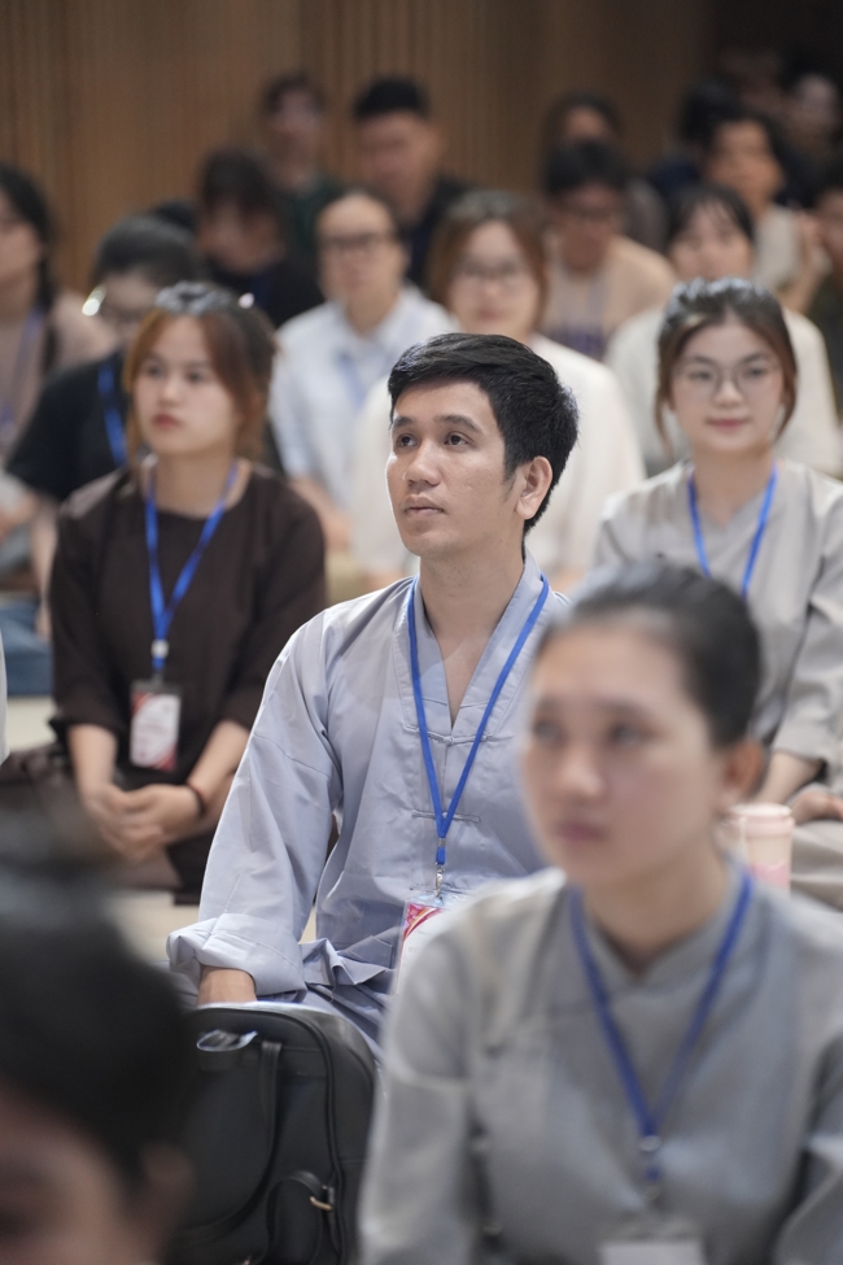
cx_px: 422
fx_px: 5268
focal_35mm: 150
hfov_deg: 9.1
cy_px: 632
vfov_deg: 13.7
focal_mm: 150
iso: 4000
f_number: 2.8
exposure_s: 1/250
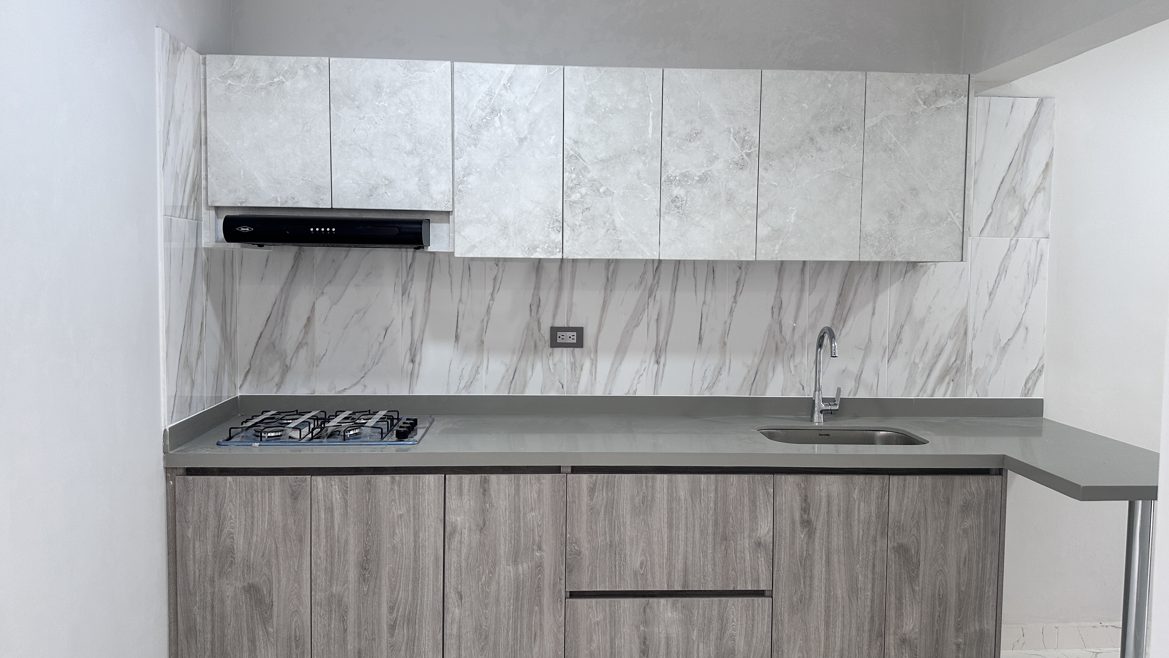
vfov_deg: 42.9
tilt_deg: -2.5
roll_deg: -1.1
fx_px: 837
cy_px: 323
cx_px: 586
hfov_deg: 69.9
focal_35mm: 27
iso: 100
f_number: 1.78
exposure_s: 1/120
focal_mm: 6.86
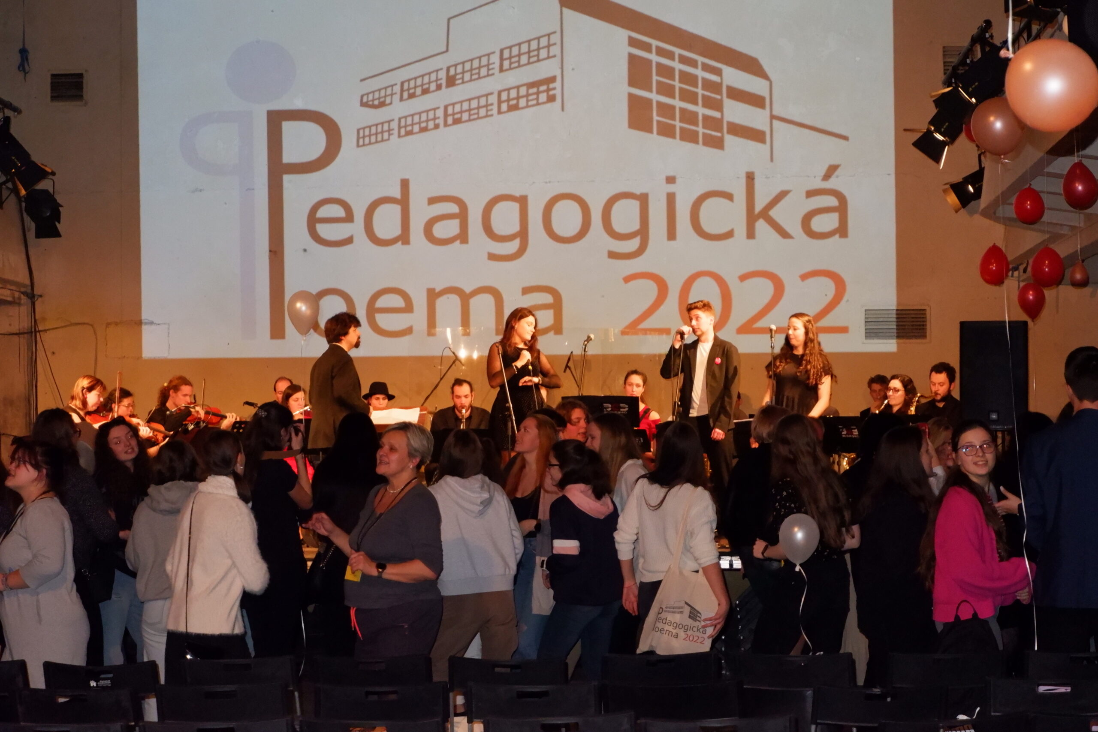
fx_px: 2013
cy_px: 366
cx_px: 549
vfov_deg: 20.6
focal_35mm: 66
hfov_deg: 30.5
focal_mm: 44.5
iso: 6400
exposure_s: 1/90
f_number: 5.6
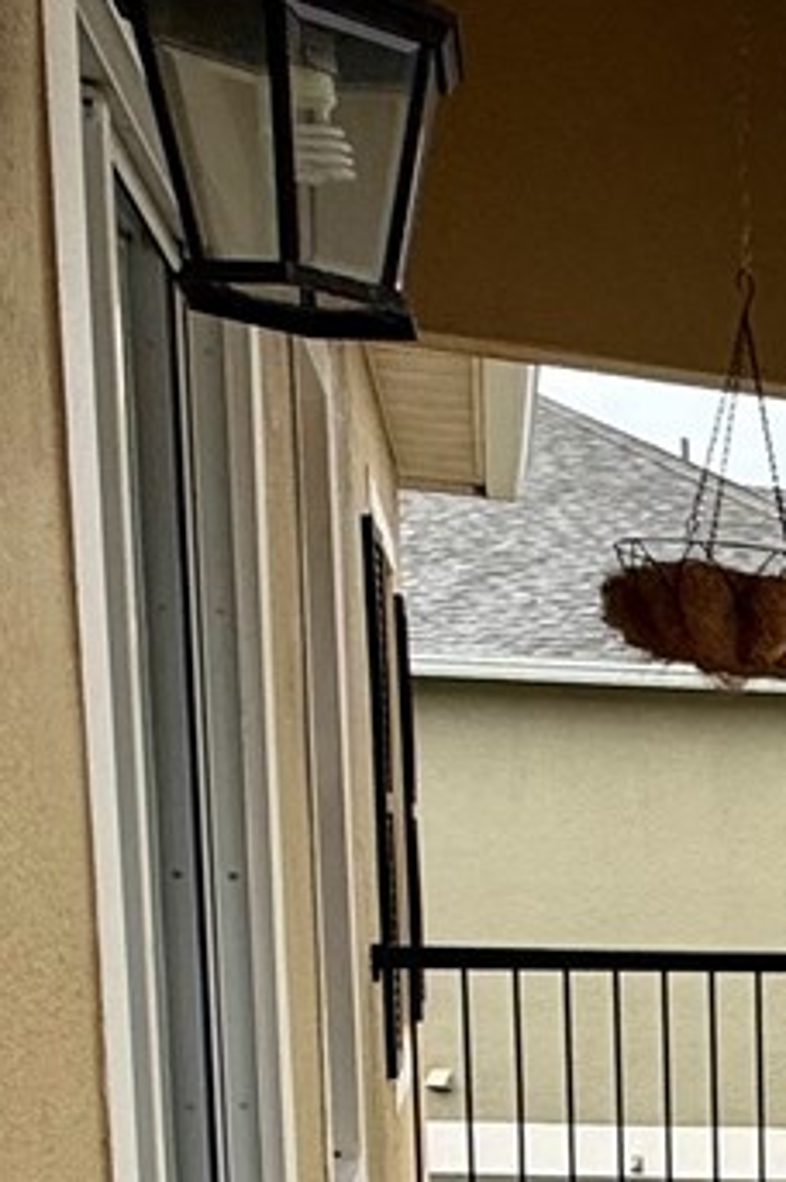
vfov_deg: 28.0
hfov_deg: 13.8
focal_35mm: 68
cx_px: 1913
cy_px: 1165
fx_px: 2231
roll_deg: -2.2
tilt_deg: -6.8
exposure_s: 1/427
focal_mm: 2.22
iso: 50
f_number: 2.2
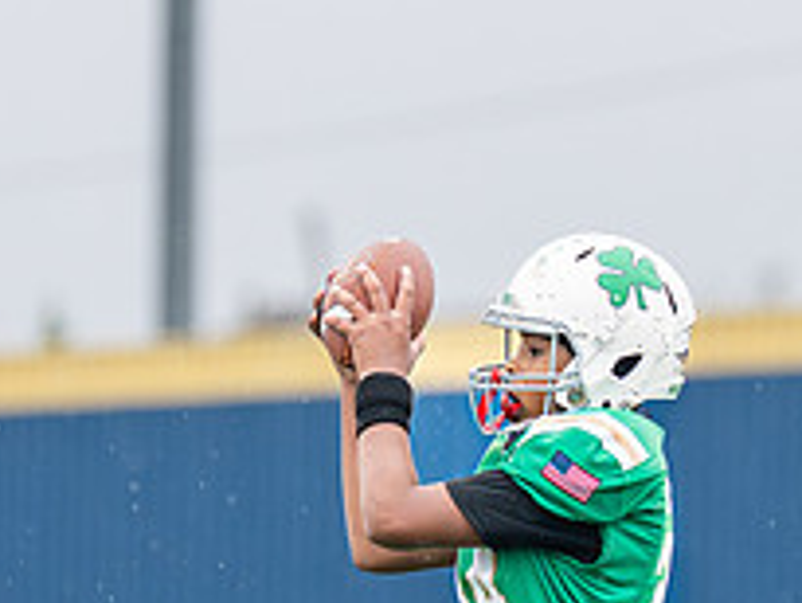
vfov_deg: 1.3
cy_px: 443
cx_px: 502
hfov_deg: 1.7
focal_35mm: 1182
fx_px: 27401
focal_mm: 200
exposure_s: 1/1000
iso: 320
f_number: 2.8
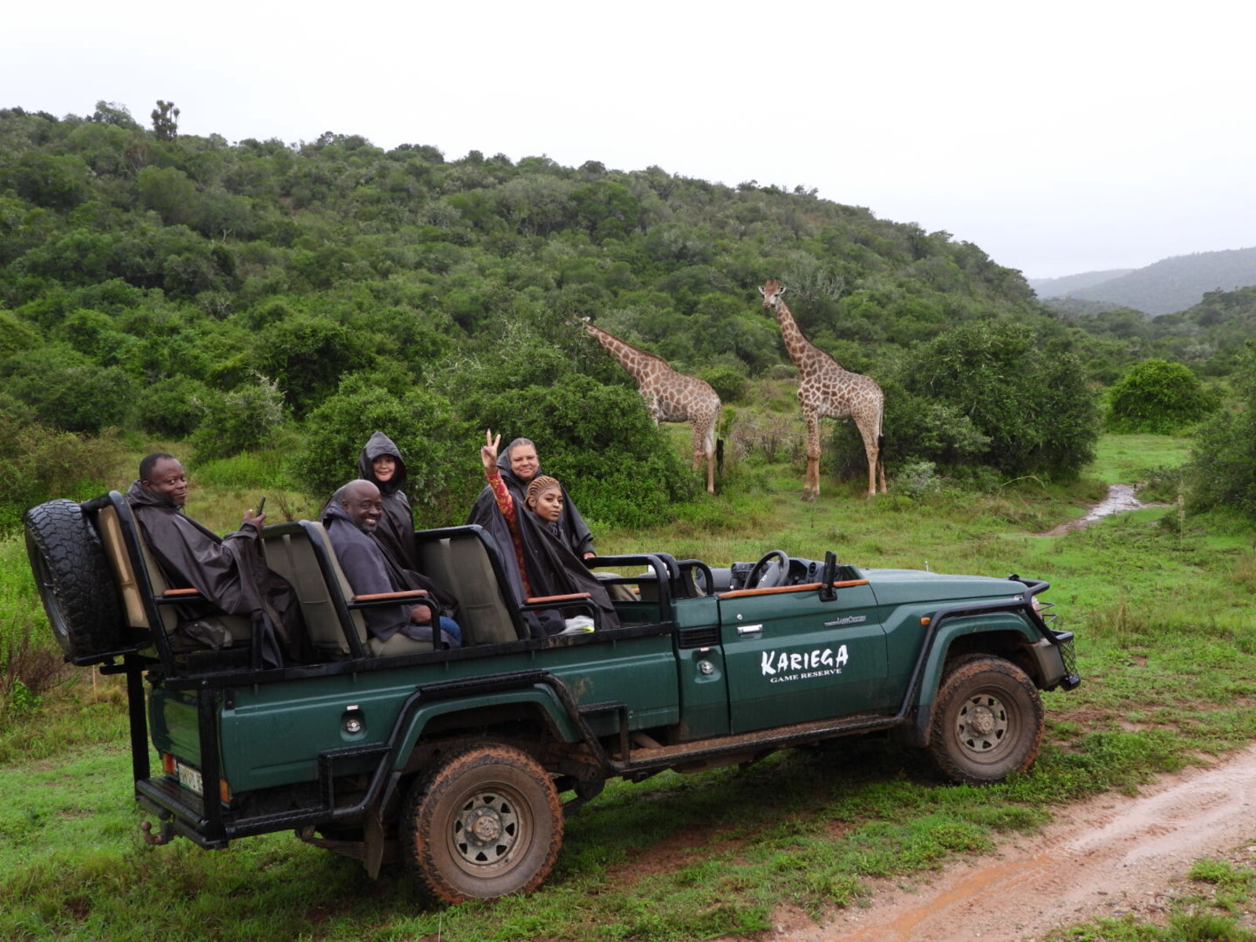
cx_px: 628
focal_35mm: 38
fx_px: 1379
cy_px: 471
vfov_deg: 37.7
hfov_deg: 49.0
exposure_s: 1/60
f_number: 3.2
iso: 100
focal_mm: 6.8
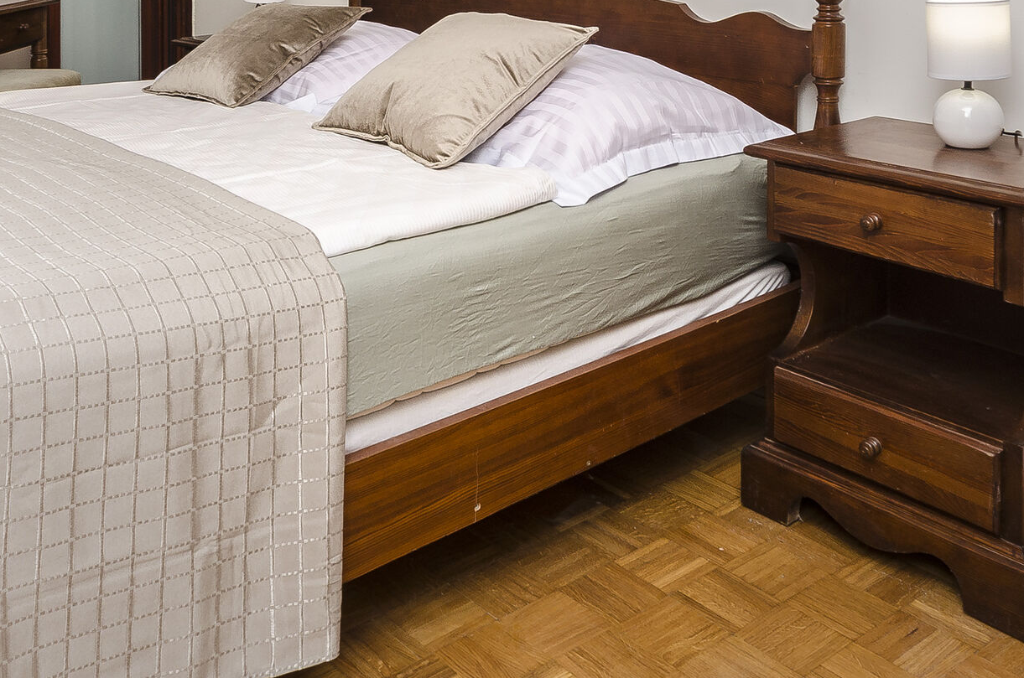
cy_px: -39
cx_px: 469
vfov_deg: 30.6
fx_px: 1123
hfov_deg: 48.9
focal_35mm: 40
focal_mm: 11.5
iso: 160
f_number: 7.1
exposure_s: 1/100
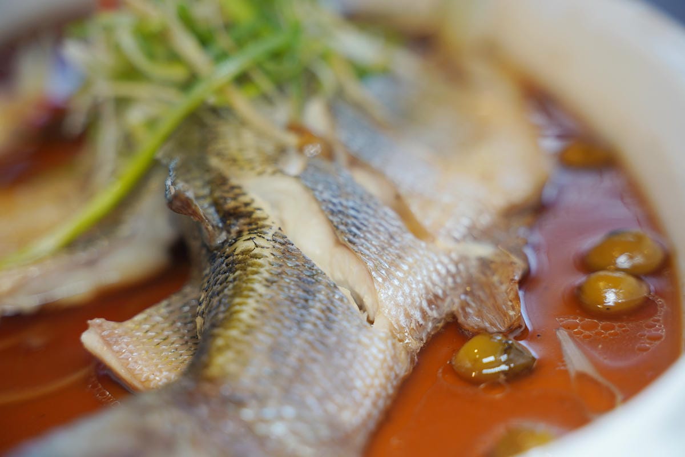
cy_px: 228
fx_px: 1427
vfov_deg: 18.2
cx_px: 342
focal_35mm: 75
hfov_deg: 27.0
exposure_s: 1/80
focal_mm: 75
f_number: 4
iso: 125
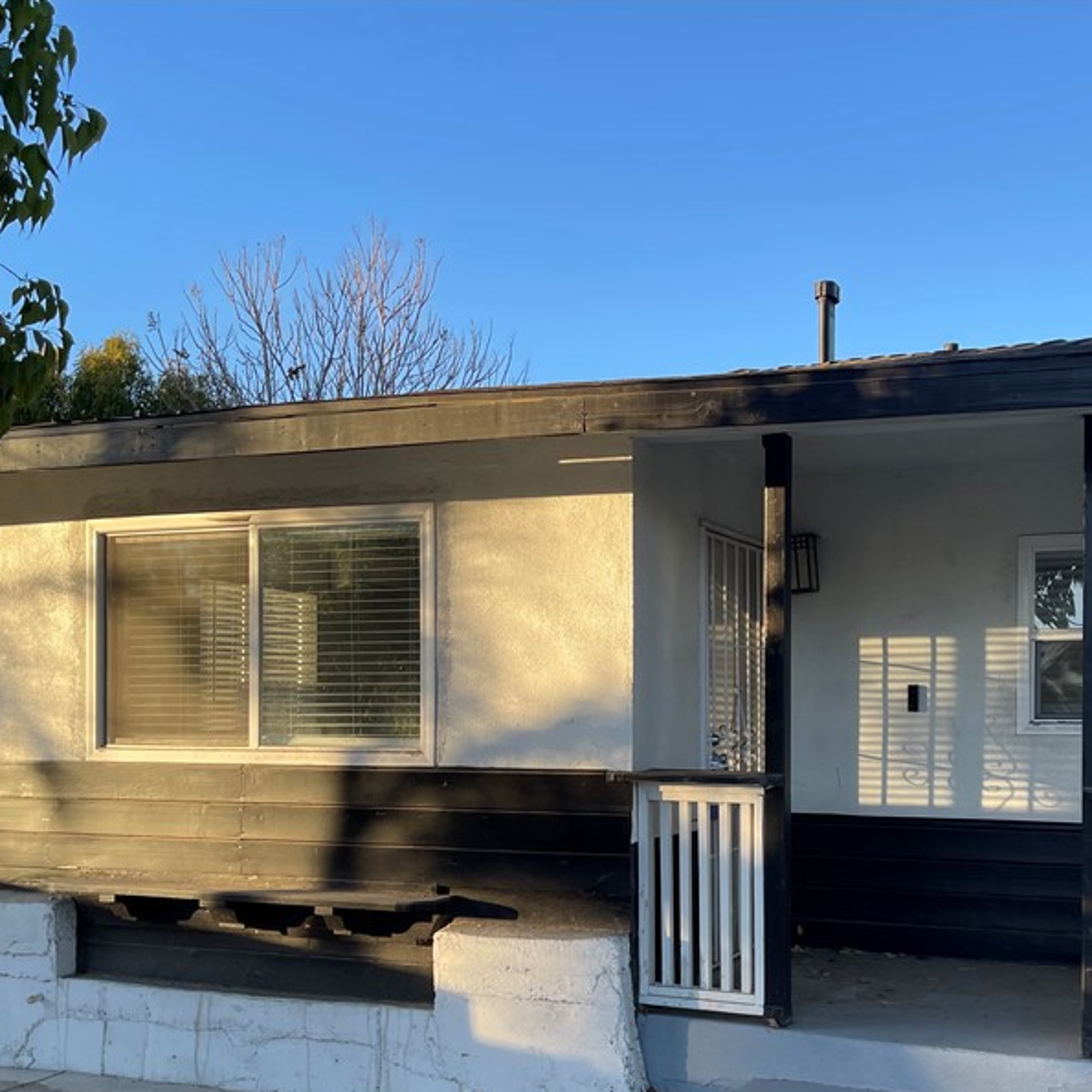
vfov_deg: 43.4
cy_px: 701
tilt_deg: +0.6
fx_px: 1356
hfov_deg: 43.5
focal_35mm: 38
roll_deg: -0.3
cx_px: 688
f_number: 1.6
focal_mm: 5.1
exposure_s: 1/605
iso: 32
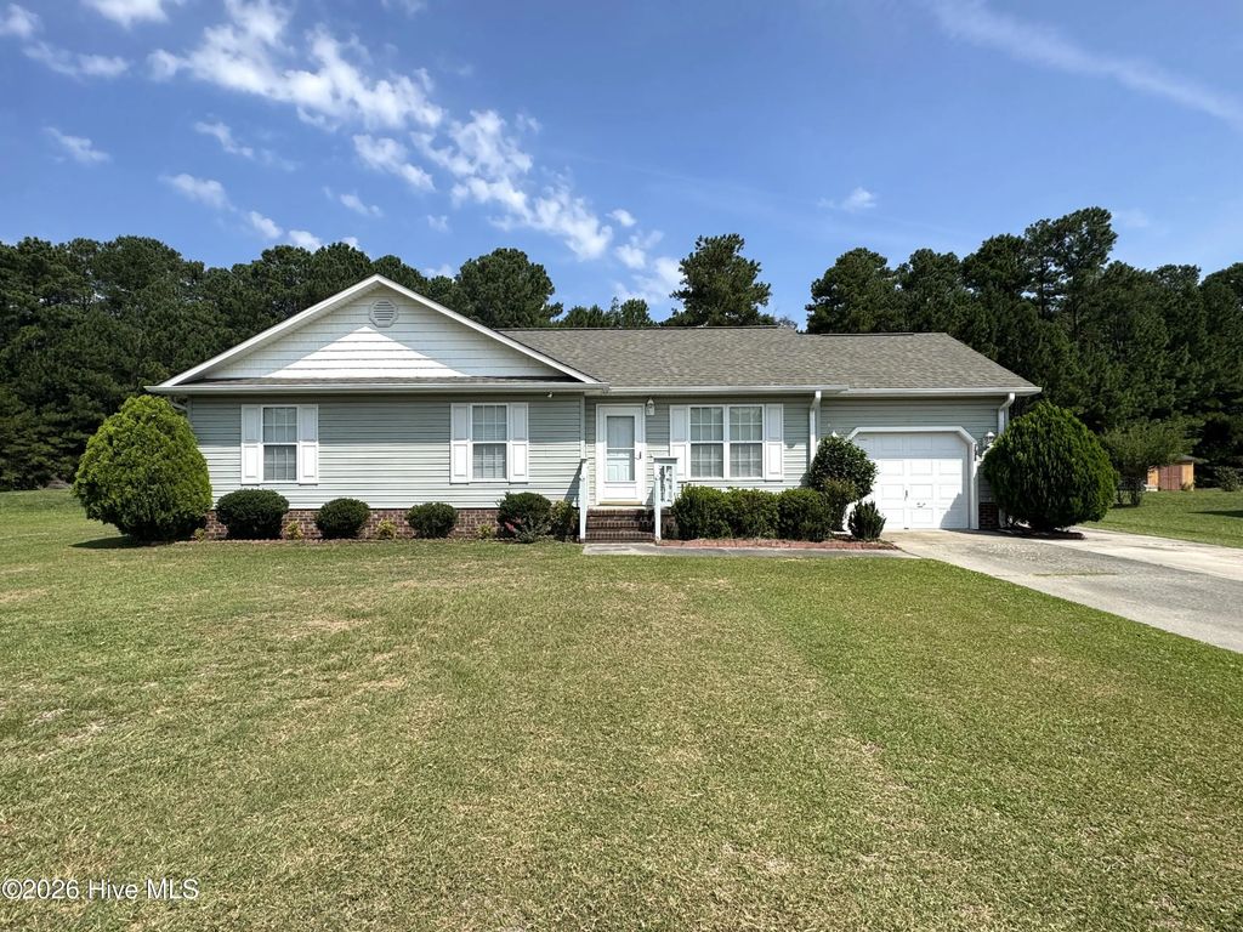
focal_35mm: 19
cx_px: 622
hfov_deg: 84.7
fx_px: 682
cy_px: 466
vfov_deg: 68.7
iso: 50
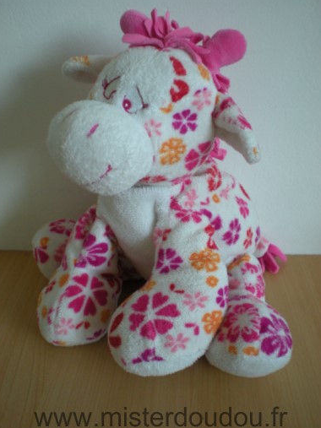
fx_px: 482
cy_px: 214
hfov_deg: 36.8
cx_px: 160
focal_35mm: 39
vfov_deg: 47.9
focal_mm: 6.3
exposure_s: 1/26
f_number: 3.1
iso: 200
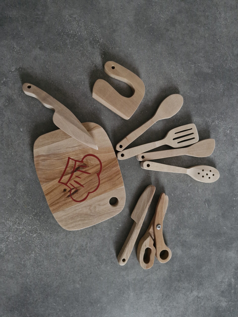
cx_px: 119
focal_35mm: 23
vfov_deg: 73.9
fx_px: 211
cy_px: 158
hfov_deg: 58.9
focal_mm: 5.54
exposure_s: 1/25
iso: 1250
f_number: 1.8
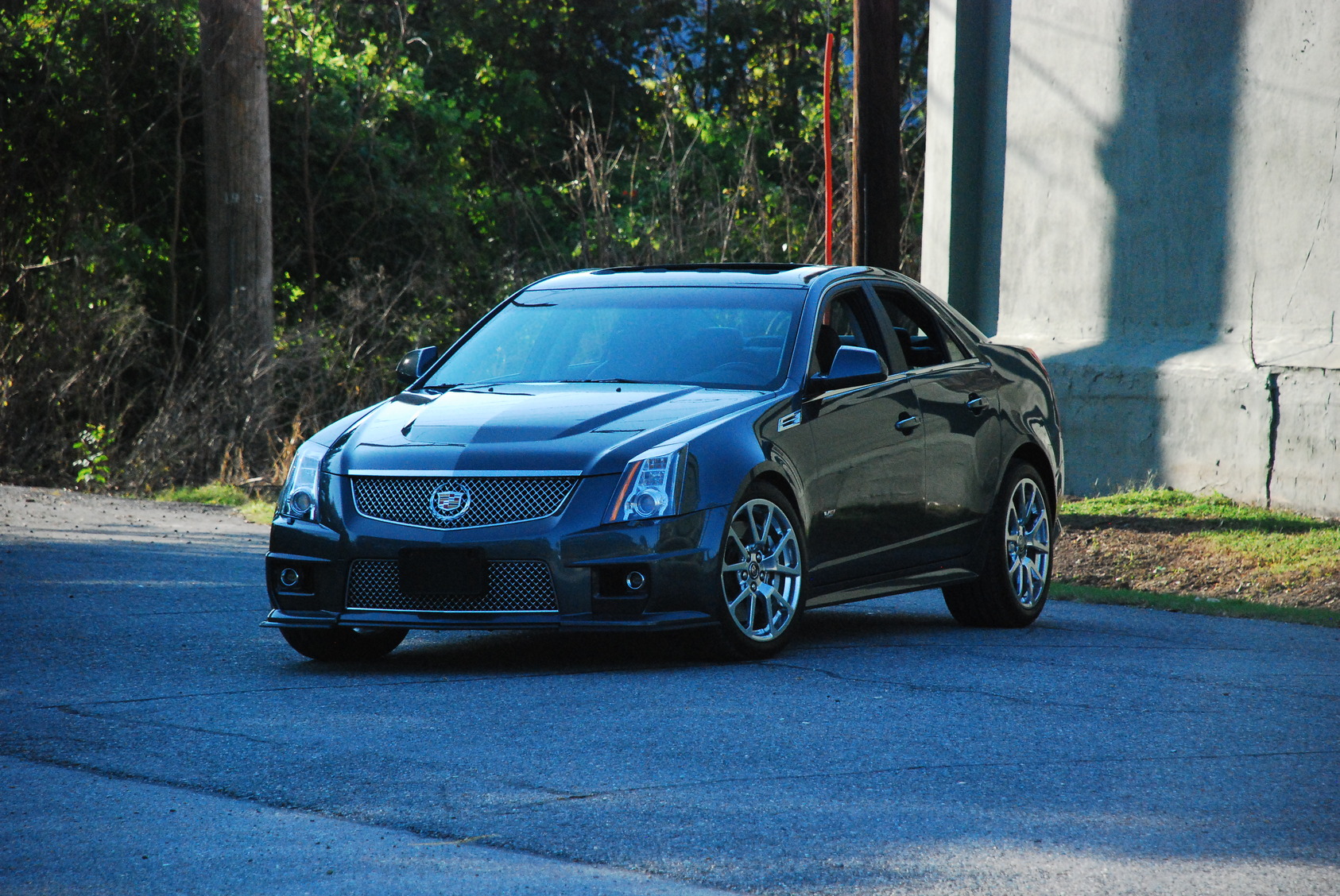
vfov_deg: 6.8
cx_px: 670
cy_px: 448
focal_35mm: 202
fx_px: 7545
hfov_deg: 10.1
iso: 1600
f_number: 5.6
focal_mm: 135
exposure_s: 1/1600
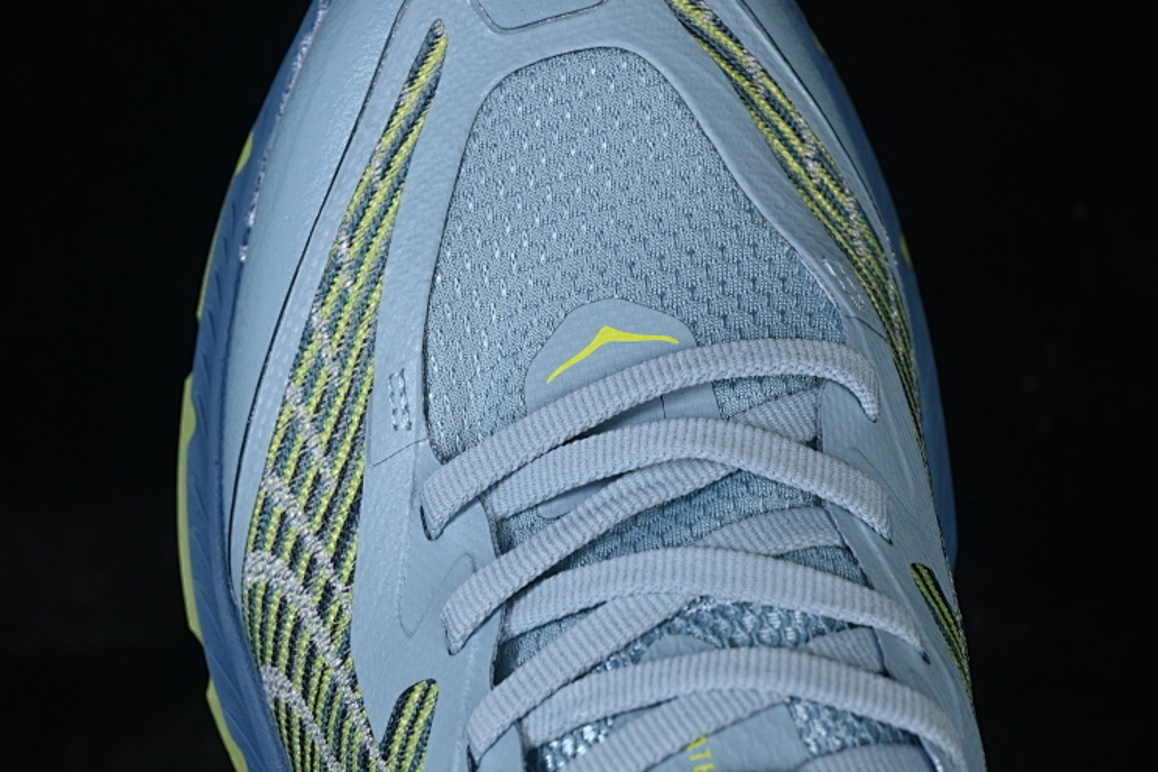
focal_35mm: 109
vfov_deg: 12.6
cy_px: 338
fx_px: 3505
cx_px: 581
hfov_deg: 18.8
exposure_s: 1/80
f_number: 7.1
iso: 160
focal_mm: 50
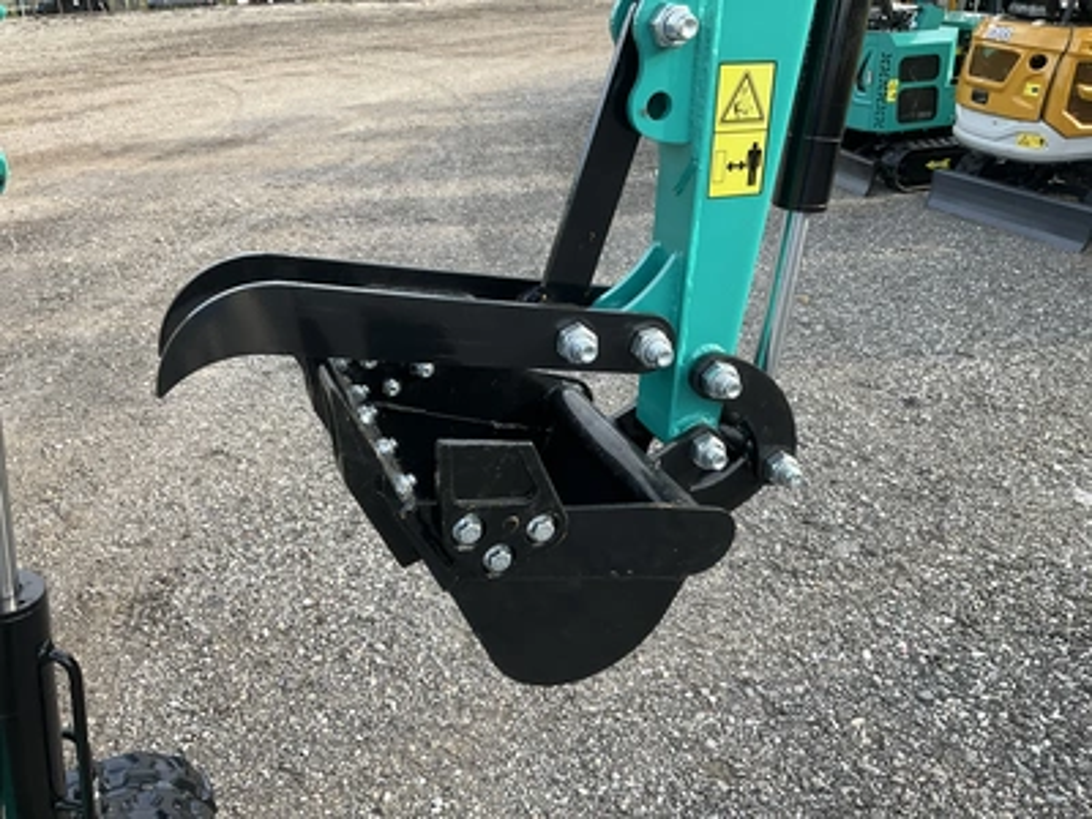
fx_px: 915
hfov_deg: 61.7
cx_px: 546
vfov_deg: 48.2
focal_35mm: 29
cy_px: 410
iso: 20
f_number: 1.8
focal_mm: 3
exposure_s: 1/240
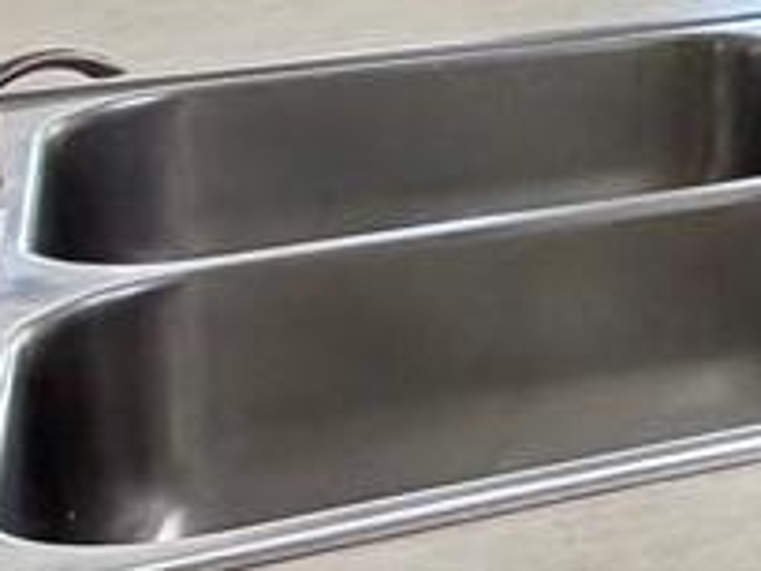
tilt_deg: -4.7
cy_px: -392
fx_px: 2418
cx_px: 2074
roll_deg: -2.4
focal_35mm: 110
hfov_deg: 12.1
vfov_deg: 12.5
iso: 100
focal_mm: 2.22
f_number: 2.2
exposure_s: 1/120
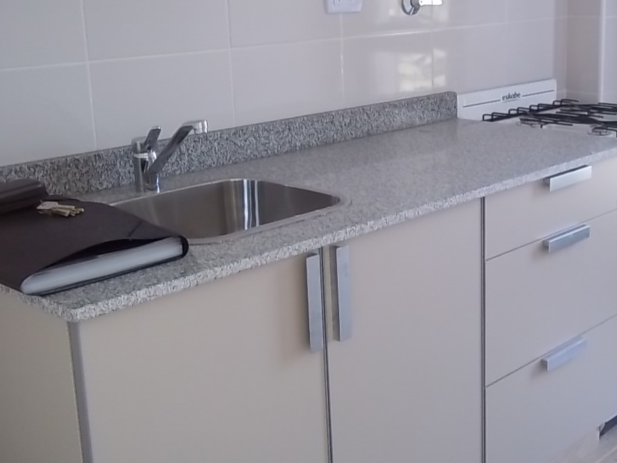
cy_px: 203
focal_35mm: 52
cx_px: 434
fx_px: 927
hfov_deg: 36.3
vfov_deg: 28.0
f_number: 3.1
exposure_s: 1/30
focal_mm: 6.5
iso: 120
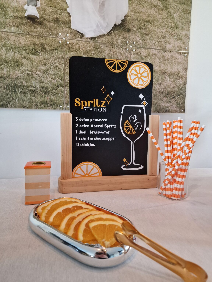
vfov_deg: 73.9
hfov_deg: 58.9
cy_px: 141
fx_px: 188
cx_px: 106
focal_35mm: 23
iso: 500
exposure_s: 1/50
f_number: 1.8
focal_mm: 6.4
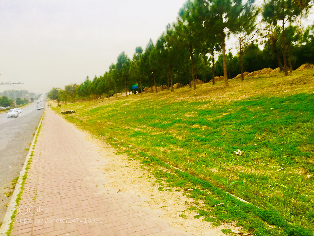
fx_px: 263
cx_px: 157
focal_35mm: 29
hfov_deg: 61.7
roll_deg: +1.7
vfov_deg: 48.2
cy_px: 118
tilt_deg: -8.2
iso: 32
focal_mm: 4.15
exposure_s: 1/50
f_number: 2.2
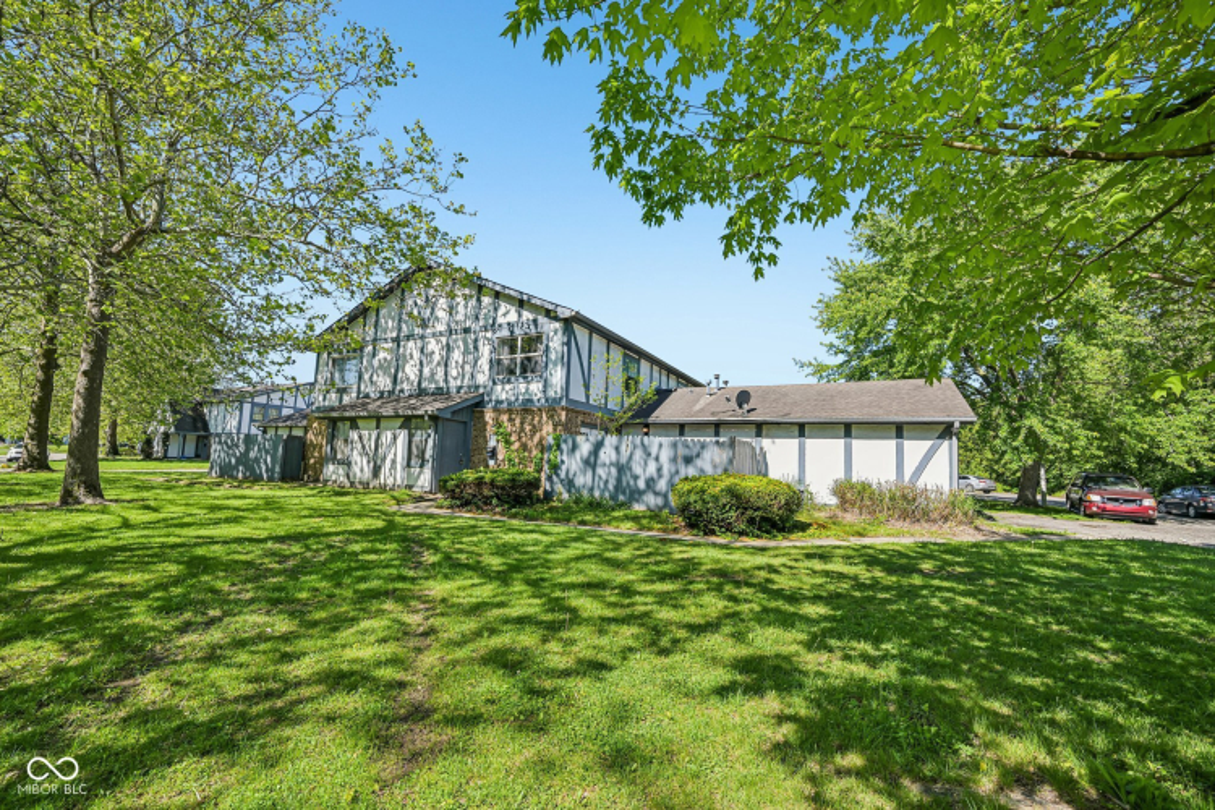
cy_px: 405
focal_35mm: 14
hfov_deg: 104.3
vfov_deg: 81.2
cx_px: 608
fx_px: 472
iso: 100
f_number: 7.1
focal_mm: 14
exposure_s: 1/200
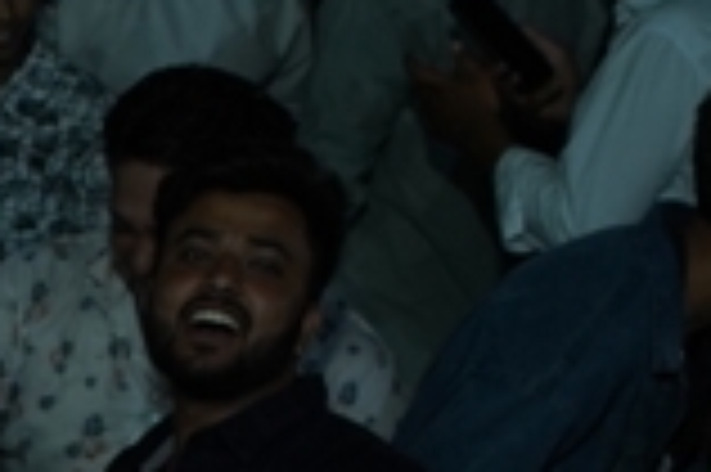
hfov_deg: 7.5
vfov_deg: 5.0
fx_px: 5248
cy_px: 1038
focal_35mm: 266
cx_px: -680
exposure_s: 1/160
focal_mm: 35
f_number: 6.3
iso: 1000
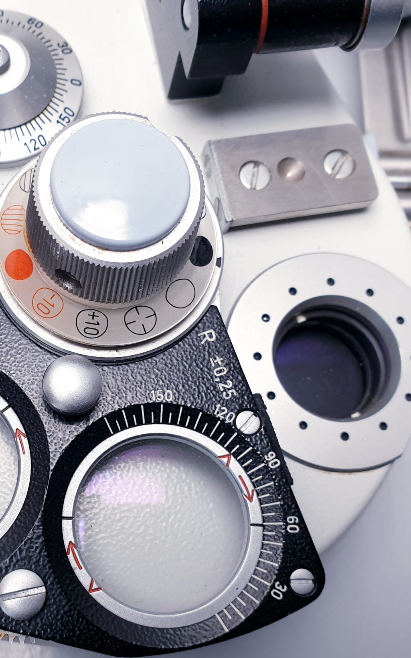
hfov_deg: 29.0
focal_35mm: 43
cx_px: 65
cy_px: 383
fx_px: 771
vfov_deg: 46.0
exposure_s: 1/100
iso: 80
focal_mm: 4.3
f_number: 2.4
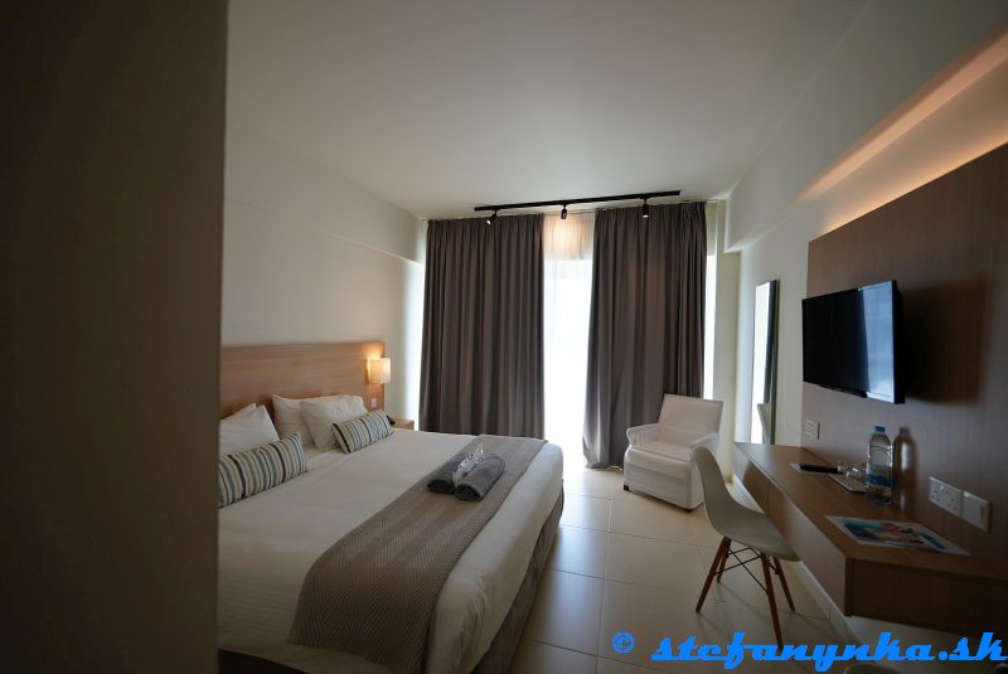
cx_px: 504
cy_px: 337
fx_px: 392
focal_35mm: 14
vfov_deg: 81.3
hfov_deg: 104.2
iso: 100
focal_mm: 14
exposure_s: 1/250
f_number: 1.8
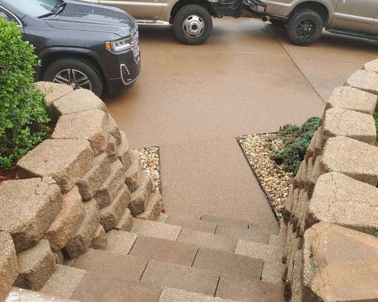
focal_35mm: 34
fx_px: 380
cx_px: 189
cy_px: 155
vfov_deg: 43.3
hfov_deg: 52.9
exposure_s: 1/410
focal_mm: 4.3
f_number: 2.4
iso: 50
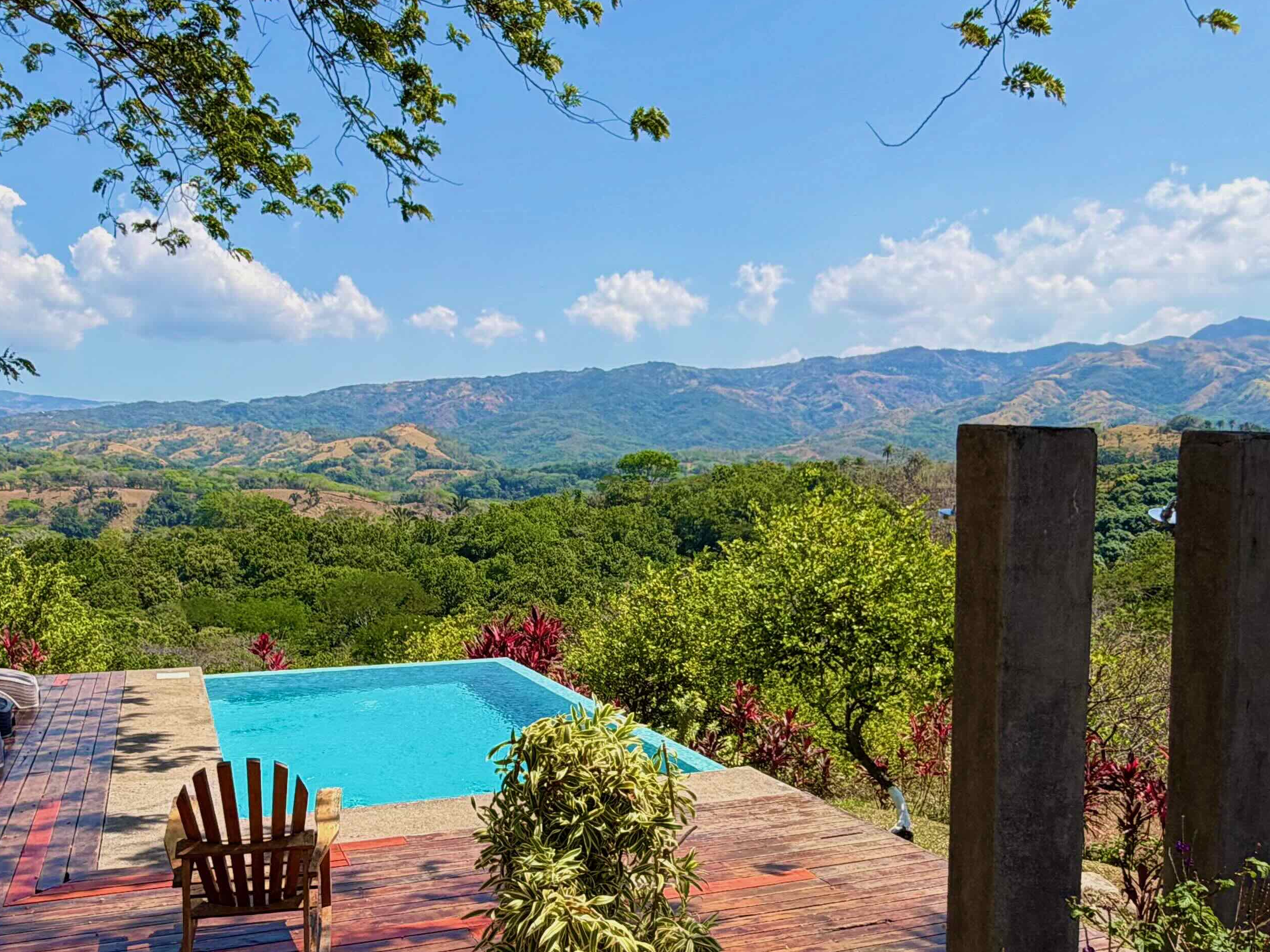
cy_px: 564
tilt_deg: -3.8
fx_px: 1174
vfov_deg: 44.0
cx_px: 608
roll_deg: +0.7
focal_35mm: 32
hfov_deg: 56.8
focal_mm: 2.22
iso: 20
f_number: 2.2
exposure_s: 1/770
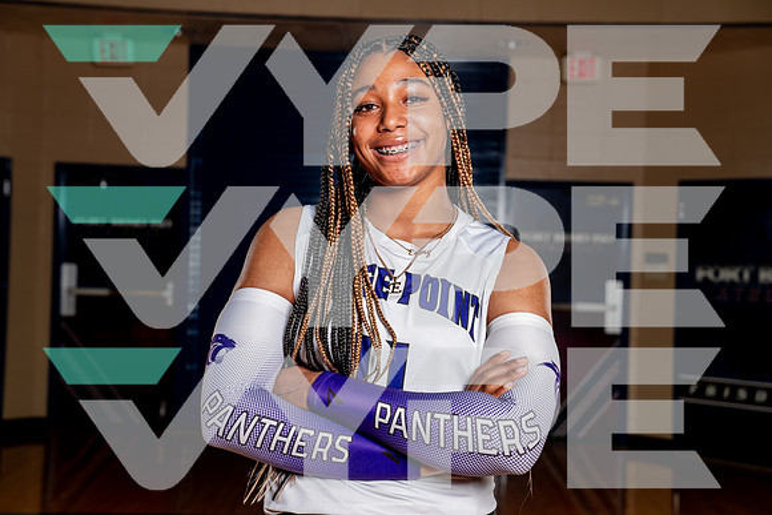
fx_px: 1394
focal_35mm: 65
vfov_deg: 20.9
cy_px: 258
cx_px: 386
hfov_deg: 31.0
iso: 200
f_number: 5.6
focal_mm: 65
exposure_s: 1/250
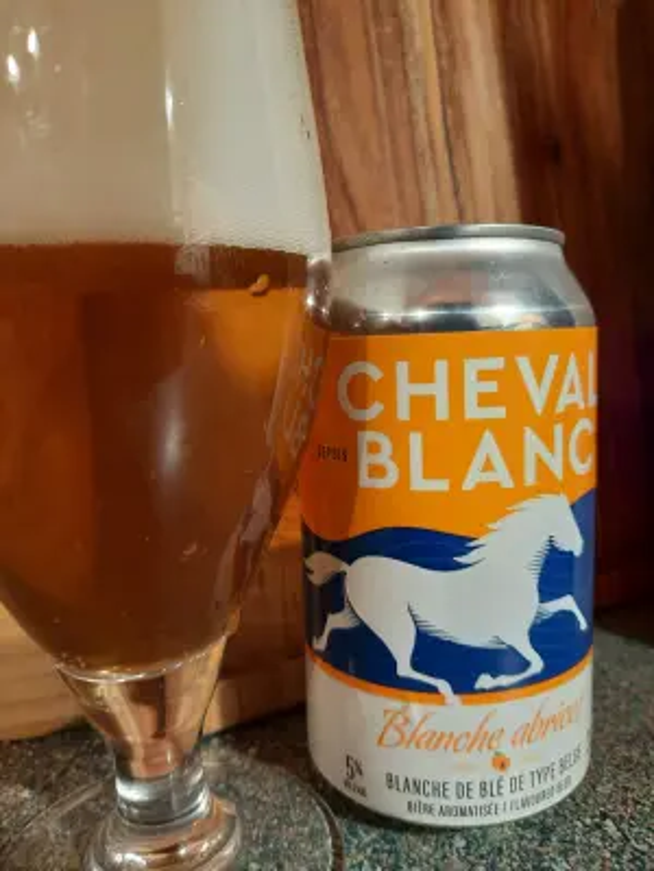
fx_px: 630
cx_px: 327
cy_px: 436
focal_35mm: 25
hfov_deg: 54.9
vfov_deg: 69.4
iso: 320
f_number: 2
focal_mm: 4.6
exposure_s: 1/60
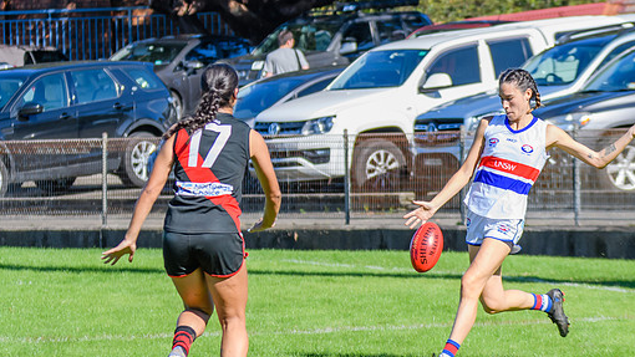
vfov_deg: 3.2
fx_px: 6399
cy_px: 161
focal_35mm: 380
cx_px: 453
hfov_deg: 5.7
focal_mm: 150
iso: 640
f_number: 6.3
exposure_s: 1/1600
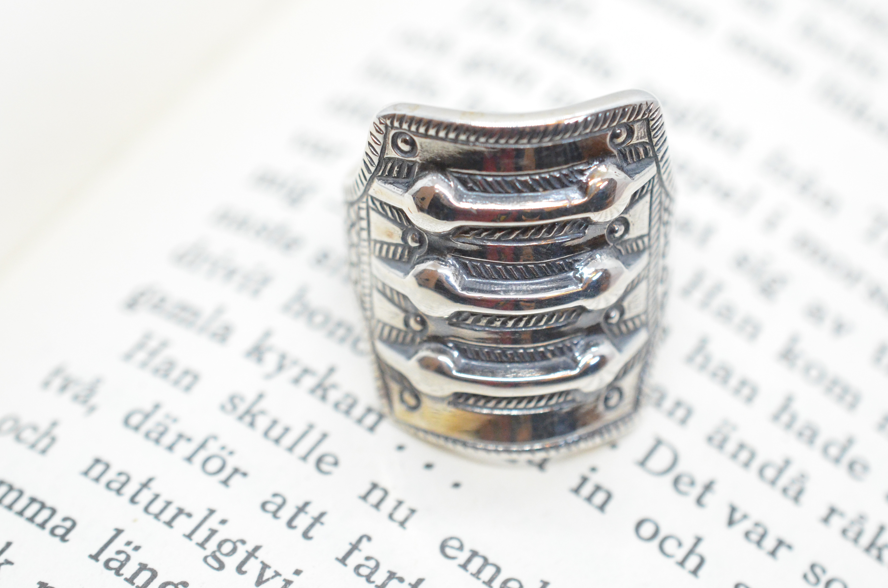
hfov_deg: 27.7
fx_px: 1797
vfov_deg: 18.6
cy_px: 245
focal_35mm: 73
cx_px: 515
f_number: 6.3
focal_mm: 40
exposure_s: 1/800
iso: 4000
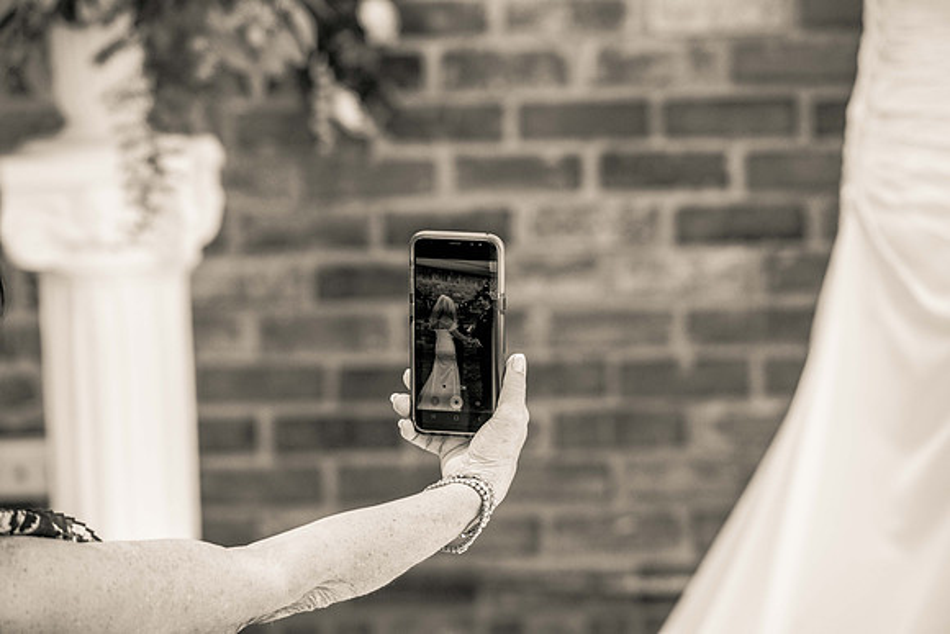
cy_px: 317
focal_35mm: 200
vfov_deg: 6.9
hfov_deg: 10.3
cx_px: 475
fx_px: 5279
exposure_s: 1/1000
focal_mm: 200
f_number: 5.6
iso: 1250
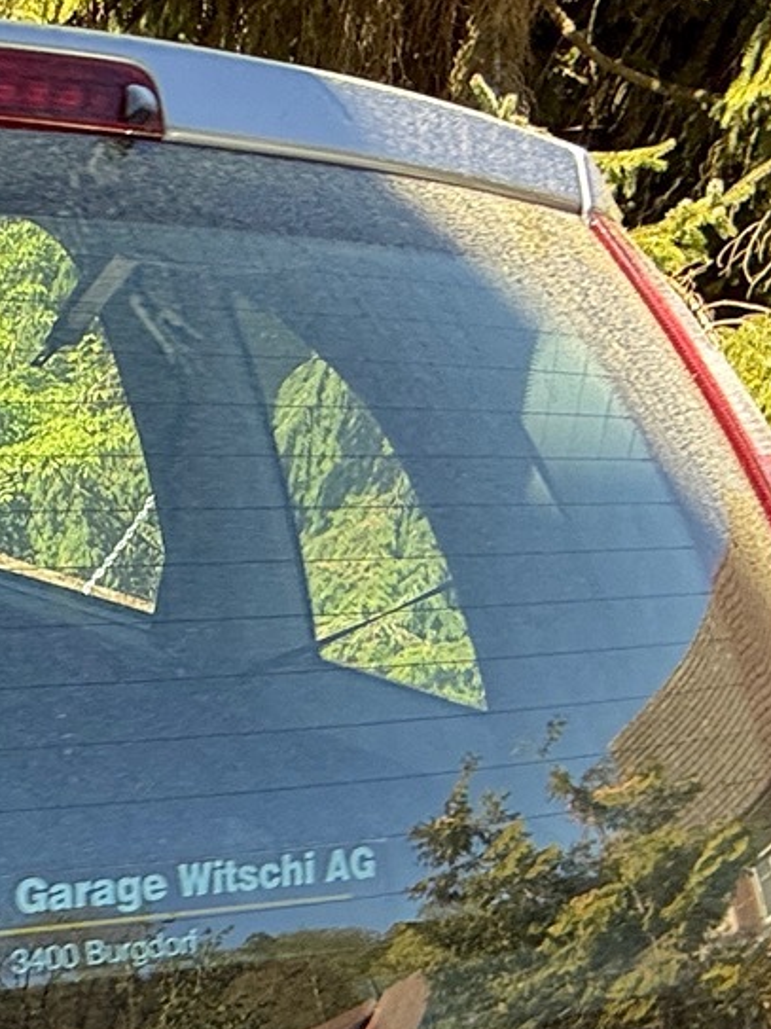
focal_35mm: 52
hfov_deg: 22.3
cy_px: 1061
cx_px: -432
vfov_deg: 33.3
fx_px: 1545
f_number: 2.2
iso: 50
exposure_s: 1/140
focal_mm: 2.22
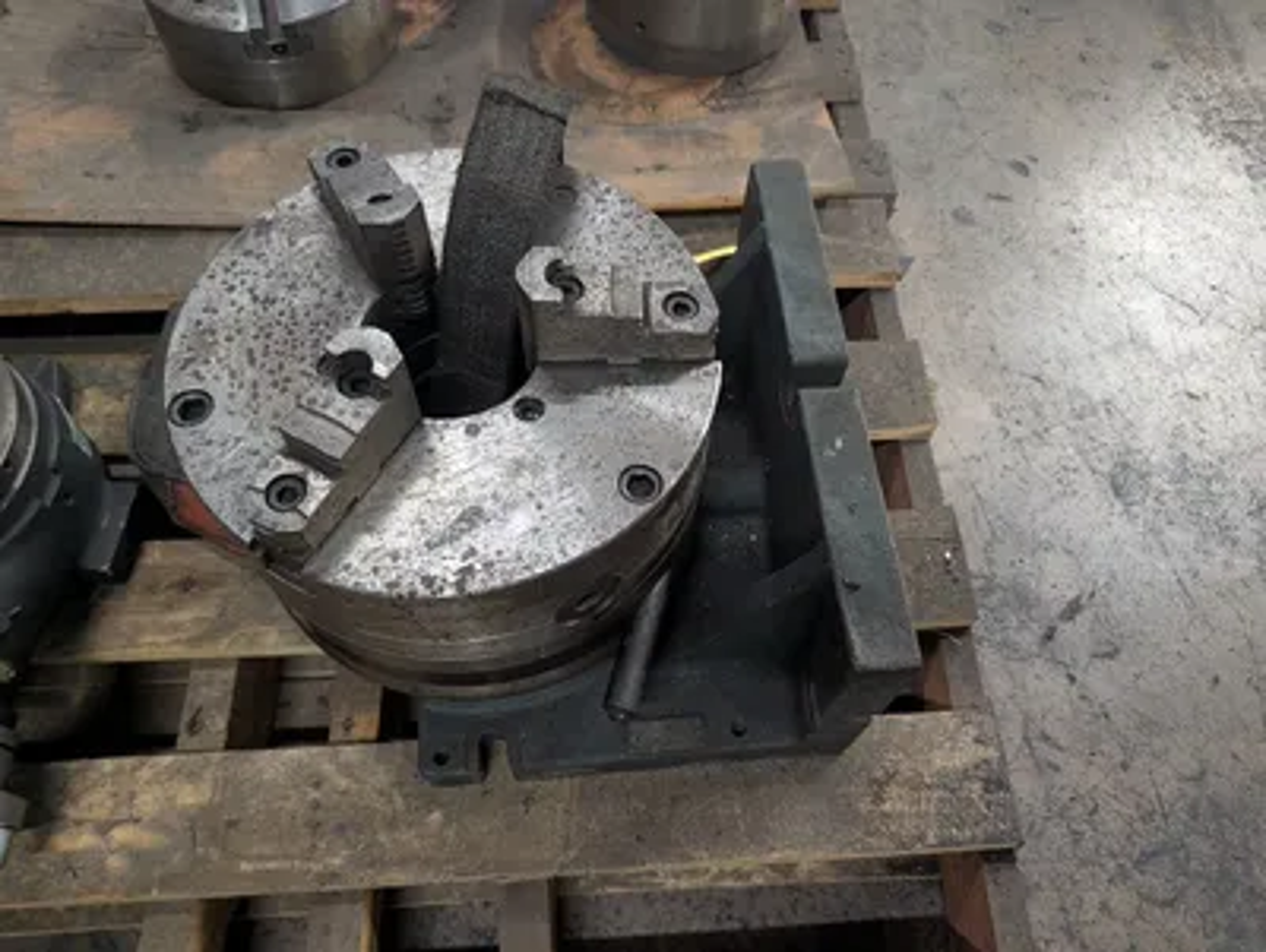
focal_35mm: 24
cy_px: 476
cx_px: 633
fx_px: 879
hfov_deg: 71.5
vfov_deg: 56.9
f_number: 1.68
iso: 1885
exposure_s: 1/143
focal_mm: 6.9
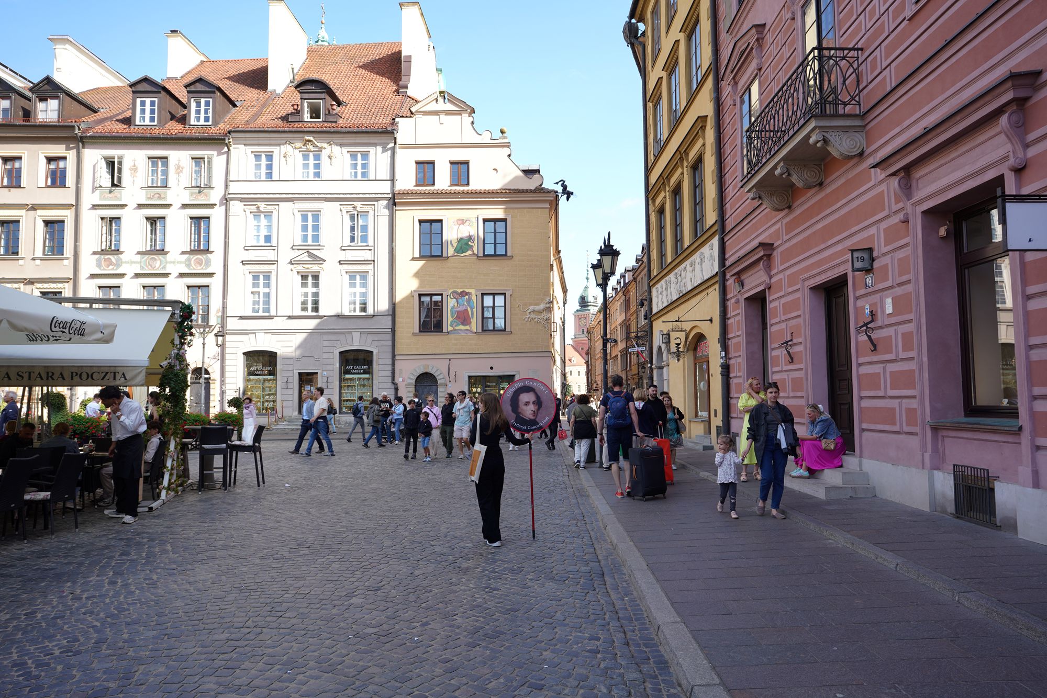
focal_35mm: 24
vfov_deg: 53.1
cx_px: 524
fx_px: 698
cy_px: 349
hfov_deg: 73.7
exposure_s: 1/100
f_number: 7.1
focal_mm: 24
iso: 100
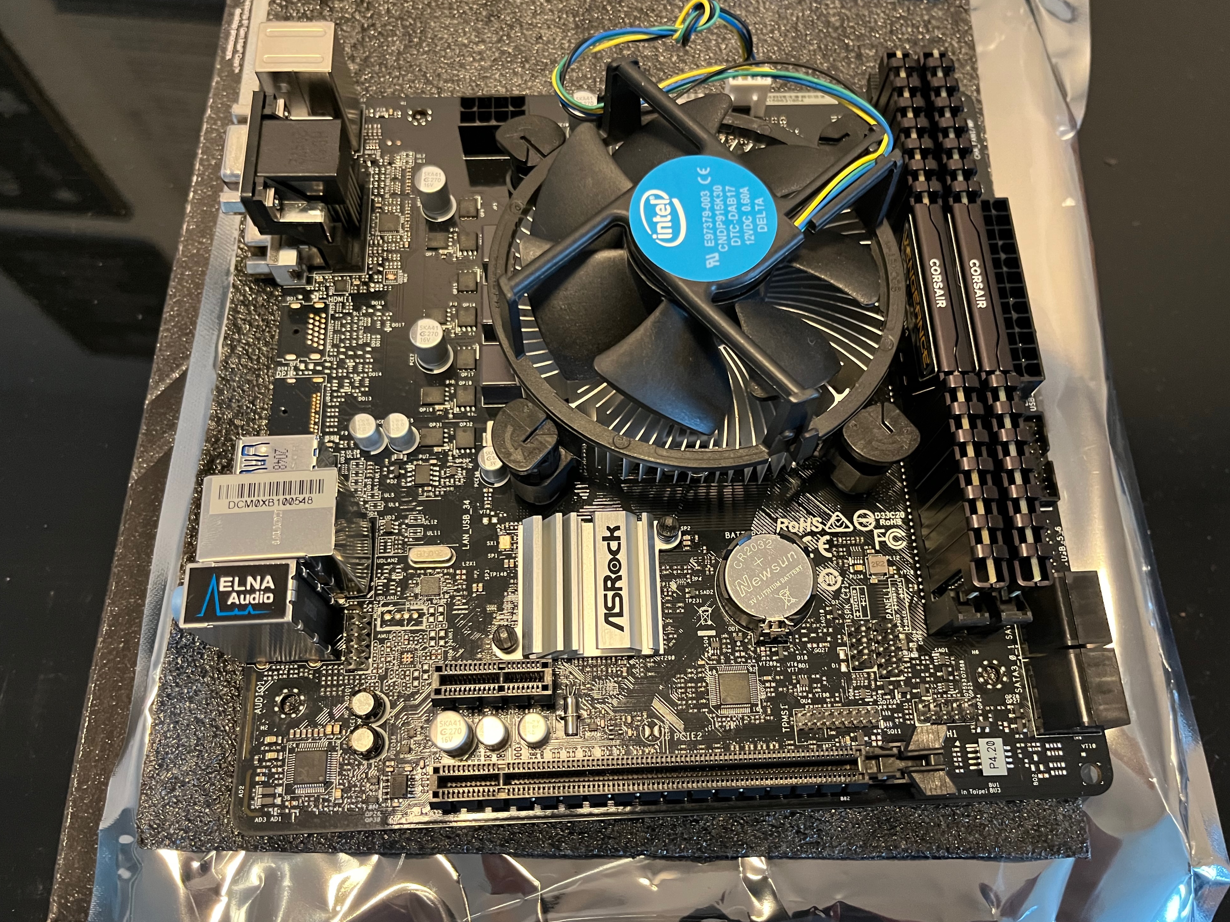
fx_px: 959
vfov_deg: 51.4
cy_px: 460
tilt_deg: -70.3
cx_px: 627
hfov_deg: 65.3
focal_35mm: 27
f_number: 1.6
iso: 500
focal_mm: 5.1
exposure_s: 1/49
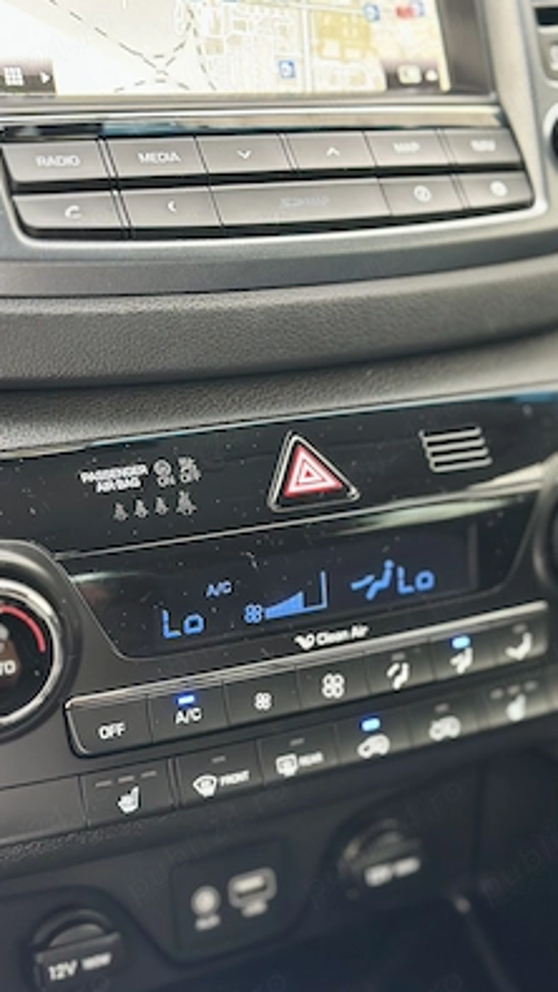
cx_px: 294
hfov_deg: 22.6
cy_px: 497
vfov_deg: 39.2
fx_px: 1395
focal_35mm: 53
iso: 400
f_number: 1.78
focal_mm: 6.86
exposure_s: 1/60
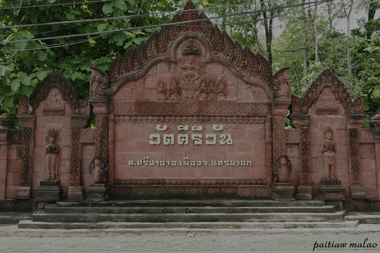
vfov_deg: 37.9
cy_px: 126
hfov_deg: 54.4
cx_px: 190
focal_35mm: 35
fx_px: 369
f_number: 4
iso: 400
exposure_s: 1/480
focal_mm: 23.3
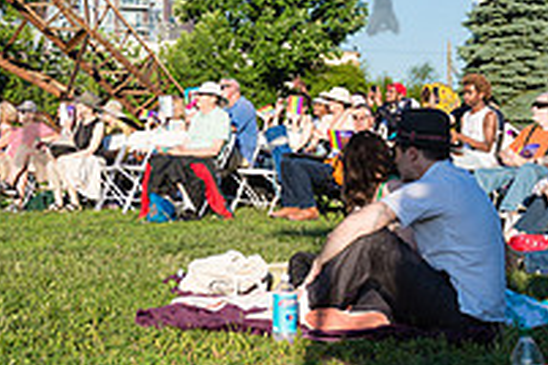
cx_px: 30
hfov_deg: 25.9
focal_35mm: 75
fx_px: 1142
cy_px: 118
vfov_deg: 18.1
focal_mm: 26
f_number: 3.5
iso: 500
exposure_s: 1/4000
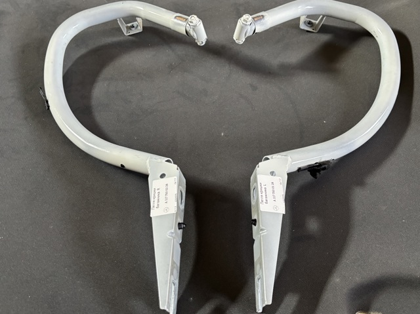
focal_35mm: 26
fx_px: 315
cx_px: 210
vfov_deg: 53.0
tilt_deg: -54.6
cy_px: 157
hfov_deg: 67.3
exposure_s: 1/60
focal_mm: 5.96
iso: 320
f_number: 1.6
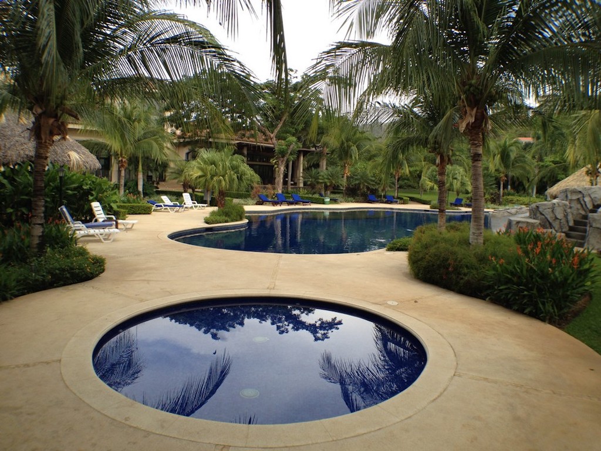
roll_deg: -1.4
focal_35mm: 35
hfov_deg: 52.6
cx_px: 300
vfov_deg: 40.7
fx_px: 608
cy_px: 226
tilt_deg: -5.5
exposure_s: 1/421
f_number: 2.4
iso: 50
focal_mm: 4.28
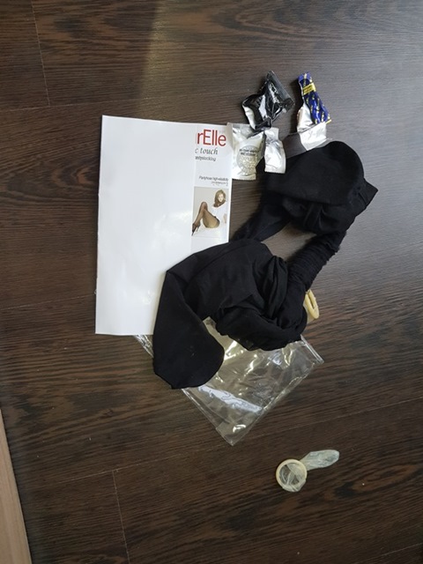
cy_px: 282
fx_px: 424
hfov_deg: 53.1
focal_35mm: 26
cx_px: 212
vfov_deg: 67.3
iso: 250
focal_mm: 4.2
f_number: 1.7
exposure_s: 1/120
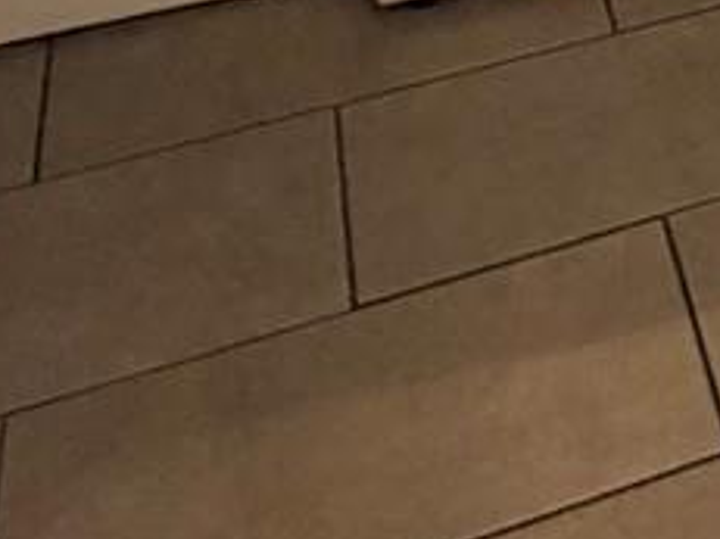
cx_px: 1156
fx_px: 2017
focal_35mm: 97
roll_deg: -1.6
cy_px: -1059
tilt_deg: -11.5
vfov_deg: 10.7
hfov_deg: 17.6
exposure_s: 1/60
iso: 200
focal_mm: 2.22
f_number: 2.2
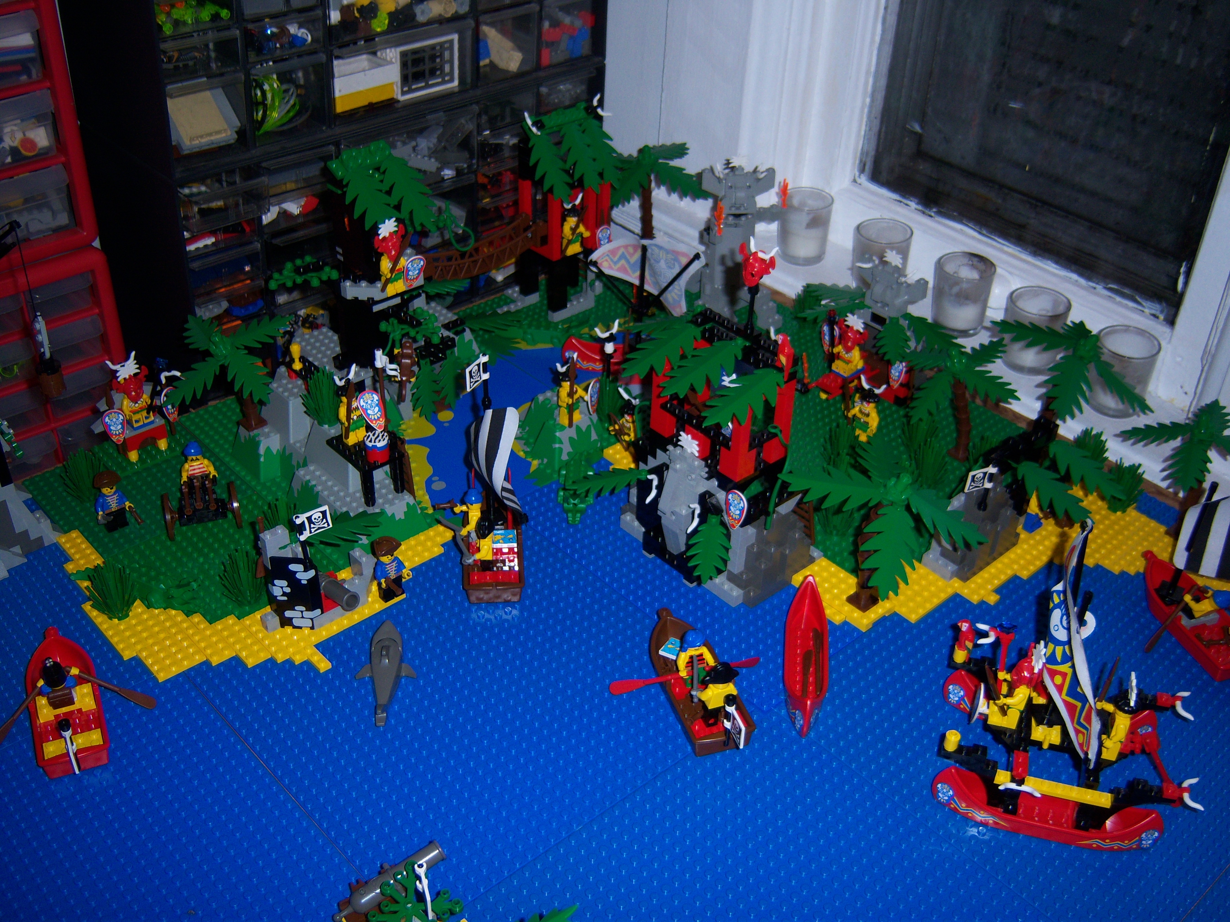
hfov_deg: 51.4
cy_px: 461
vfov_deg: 39.7
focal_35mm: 36
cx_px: 615
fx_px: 1279
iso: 80
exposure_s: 1/60
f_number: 2.8
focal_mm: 7.5
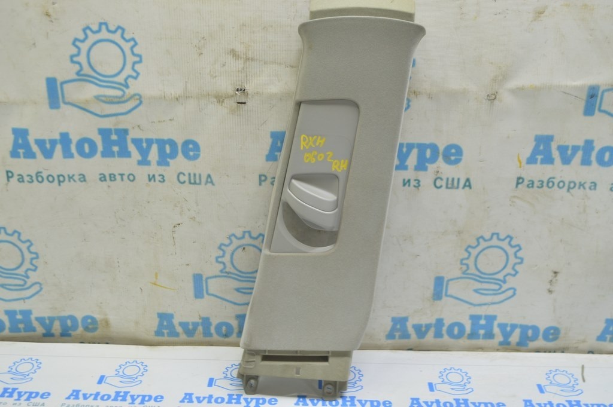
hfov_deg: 48.0
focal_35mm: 40
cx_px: 306
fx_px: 689
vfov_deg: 33.0
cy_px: 204
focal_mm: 27
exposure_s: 1/20
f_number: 5.6
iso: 400
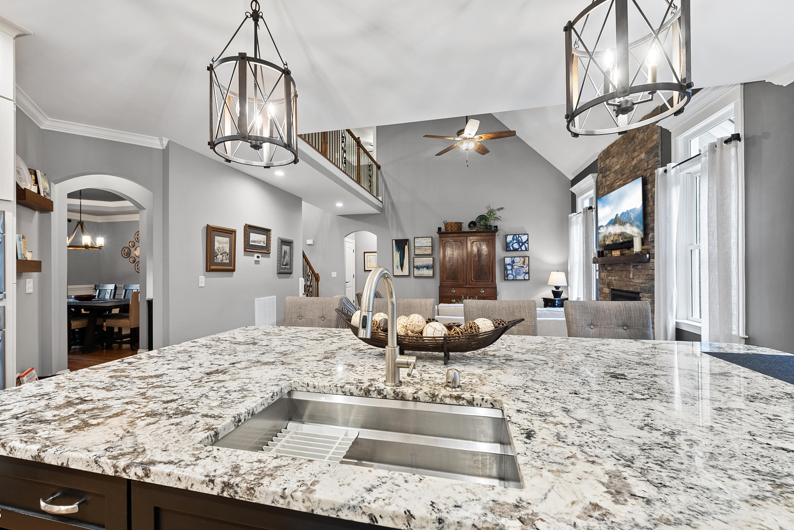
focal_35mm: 15
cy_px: 255
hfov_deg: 100.3
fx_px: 331
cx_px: 383
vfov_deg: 77.3
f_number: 7.1
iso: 400
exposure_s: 1/1.67
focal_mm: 14
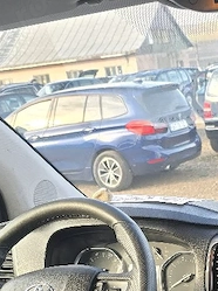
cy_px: 262
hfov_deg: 19.4
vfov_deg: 25.5
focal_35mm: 74
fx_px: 623
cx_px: 202
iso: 64
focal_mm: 6.3
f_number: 1.7
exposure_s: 1/182
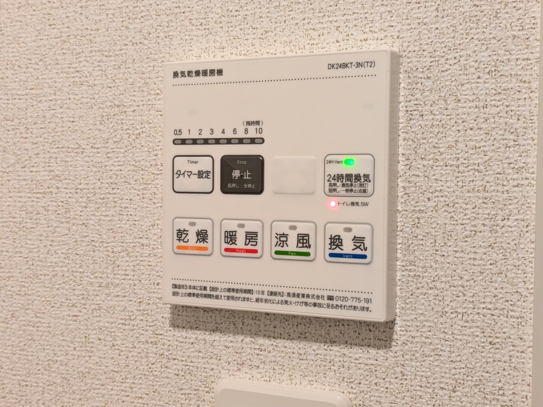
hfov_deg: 36.8
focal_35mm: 52
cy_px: 200
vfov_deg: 28.0
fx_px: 815
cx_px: 275
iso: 411
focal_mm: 5.43
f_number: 1.89
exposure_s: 1/50
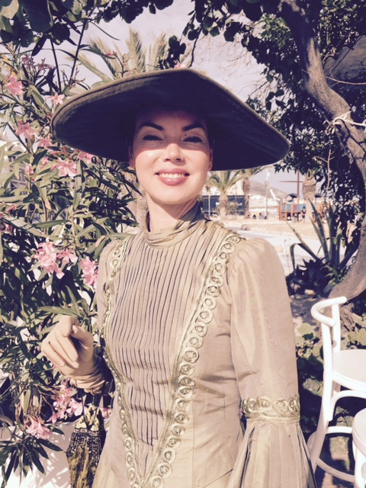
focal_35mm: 29
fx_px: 409
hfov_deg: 48.2
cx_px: 183
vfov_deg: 61.7
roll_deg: +1.3
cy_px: 244
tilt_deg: -5.9
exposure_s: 1/1883
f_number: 2.2
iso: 32
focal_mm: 4.15
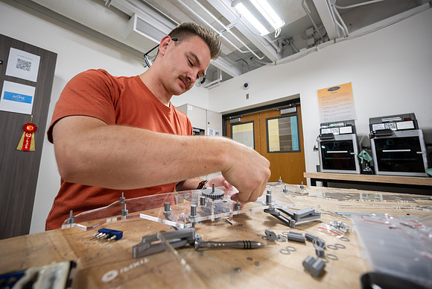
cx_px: 201
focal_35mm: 15
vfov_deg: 77.3
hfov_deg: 100.2
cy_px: 134
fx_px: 180
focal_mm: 14
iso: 2500
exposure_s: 1/250
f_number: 4
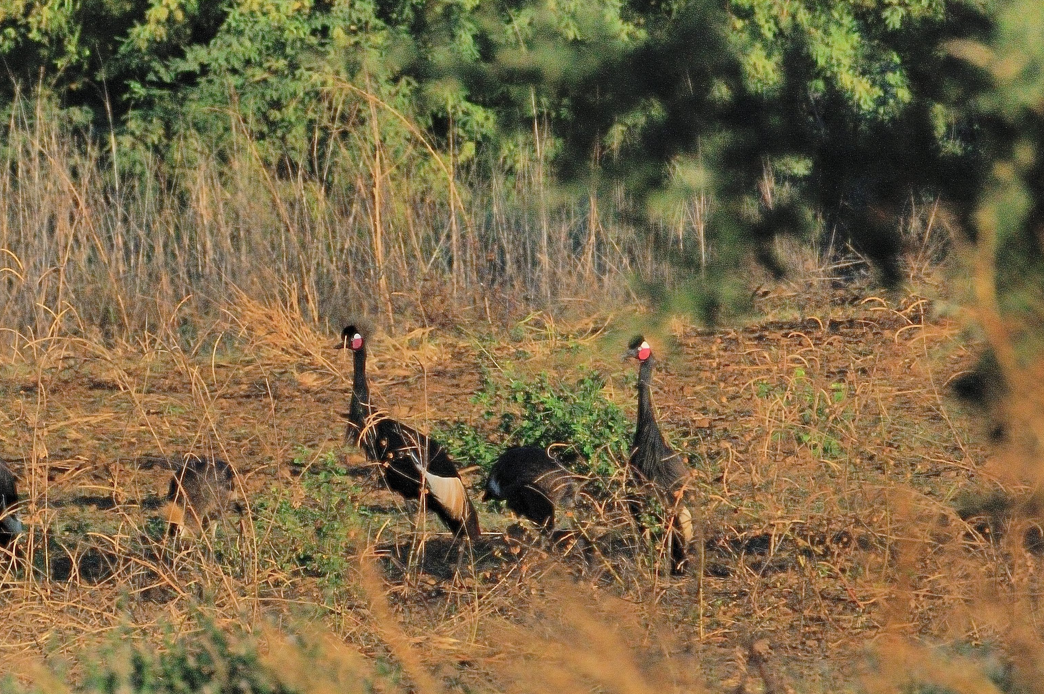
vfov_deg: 0.8
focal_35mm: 1683
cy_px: 467
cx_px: 407
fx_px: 48752
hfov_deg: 1.2
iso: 1600
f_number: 16
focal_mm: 800
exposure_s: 1/1000
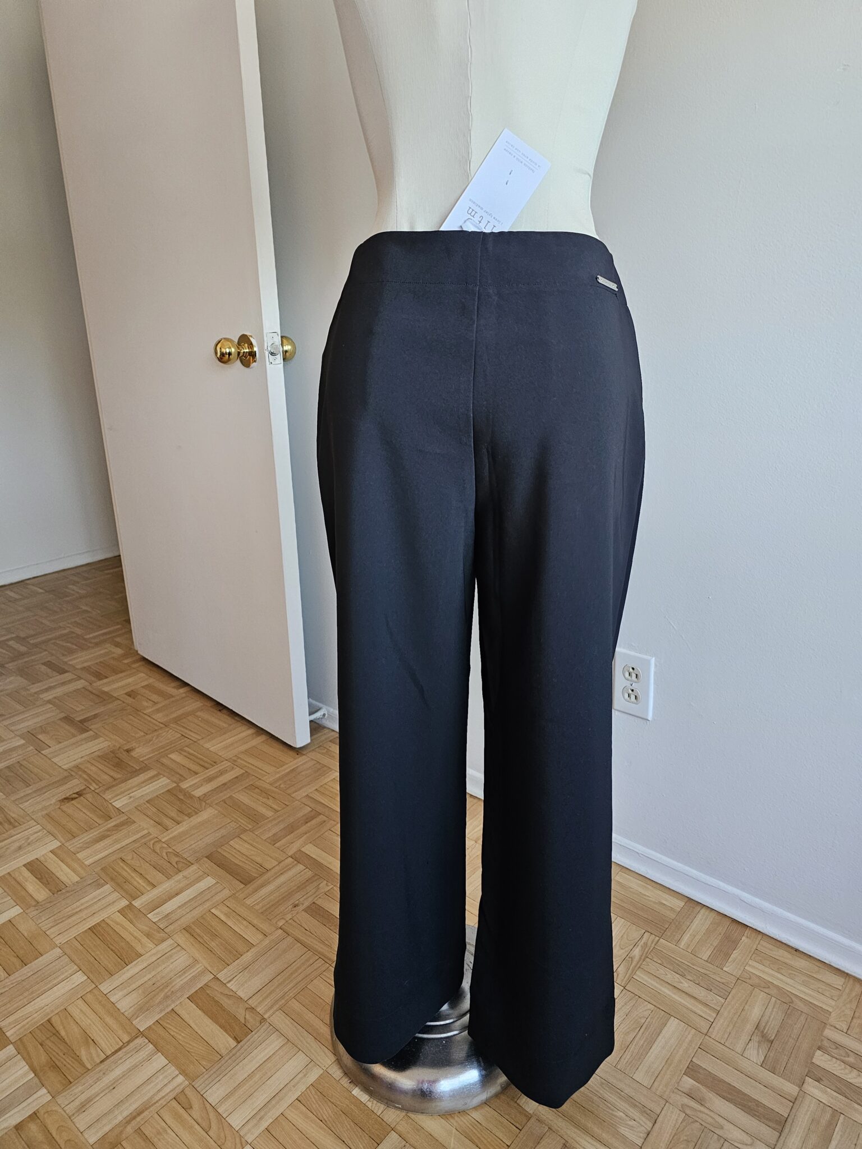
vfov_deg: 73.9
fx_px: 764
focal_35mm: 23
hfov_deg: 58.9
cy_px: 574
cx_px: 431
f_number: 1.7
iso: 800
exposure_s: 1/120
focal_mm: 6.3
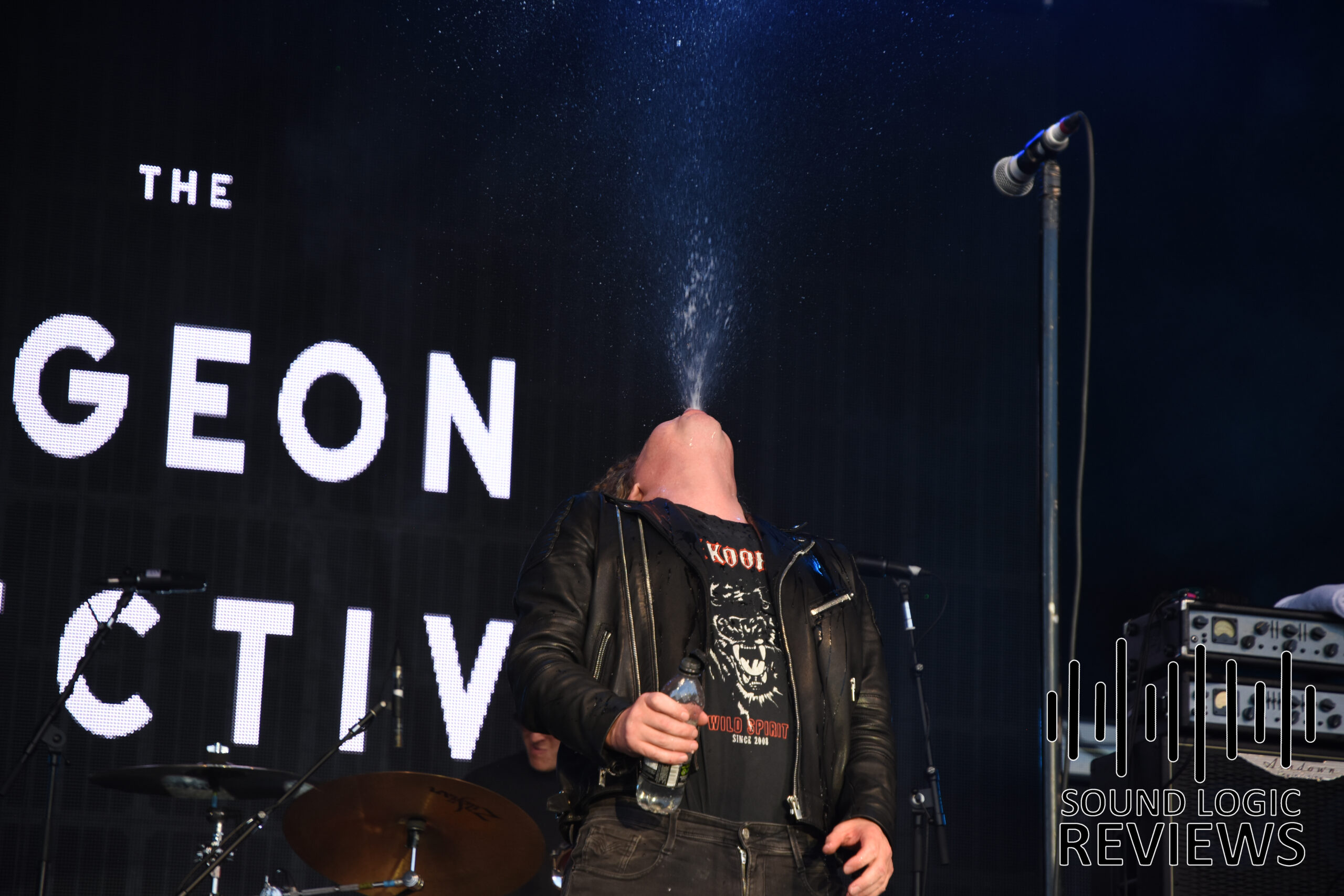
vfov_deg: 13.0
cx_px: 672
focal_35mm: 105
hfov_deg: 19.5
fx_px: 3920
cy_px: 448
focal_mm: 70
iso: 500
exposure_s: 1/800
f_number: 4
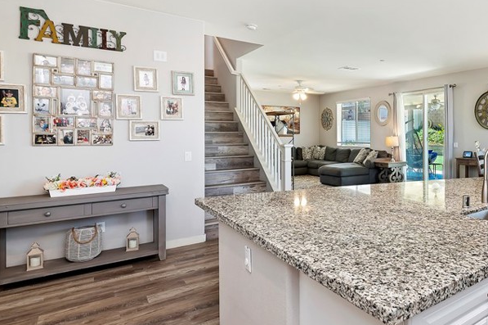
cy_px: 140
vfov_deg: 52.9
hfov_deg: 67.1
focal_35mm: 24
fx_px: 325
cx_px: 388
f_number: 10
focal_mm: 14
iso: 500
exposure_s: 1/8
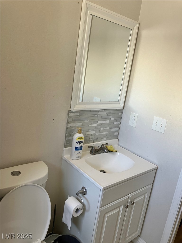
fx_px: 196
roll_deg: -8.3
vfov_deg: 63.4
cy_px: 122
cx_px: 91
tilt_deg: -14.7
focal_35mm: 28
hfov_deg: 49.7
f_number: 1.8
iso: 100
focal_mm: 3.99
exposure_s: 1/60
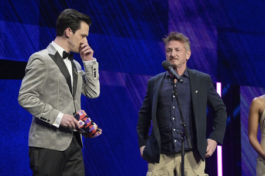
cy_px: 88
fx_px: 993
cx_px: 132
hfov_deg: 15.2
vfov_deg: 10.1
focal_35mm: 135
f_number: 5.6
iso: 8000
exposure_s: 1/320
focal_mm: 135
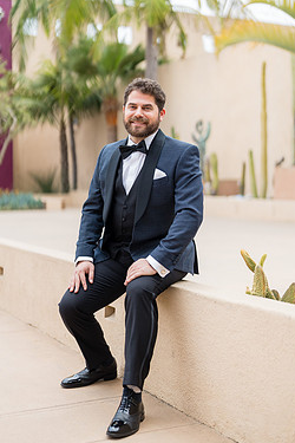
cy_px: 208
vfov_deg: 33.4
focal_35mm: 60
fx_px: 737
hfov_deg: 22.6
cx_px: 149
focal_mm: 50
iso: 200
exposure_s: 1/6400
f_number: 1.2
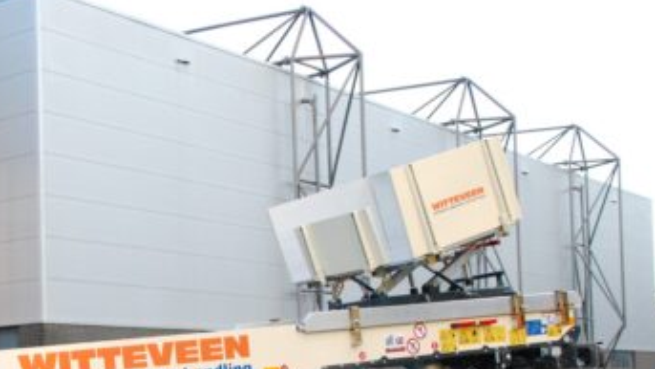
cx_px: 124
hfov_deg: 29.8
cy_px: 365
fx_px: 1197
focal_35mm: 69
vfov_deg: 17.1
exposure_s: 1/250
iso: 800
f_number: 8
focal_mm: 25
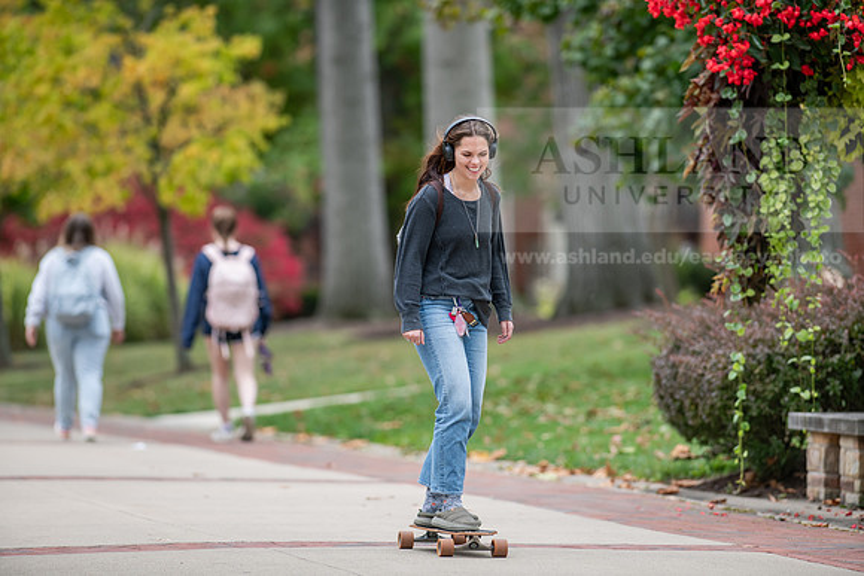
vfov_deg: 4.6
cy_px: 288
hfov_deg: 6.9
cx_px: 432
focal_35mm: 300
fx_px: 7201
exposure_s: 1/500
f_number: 3.5
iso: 250
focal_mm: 300
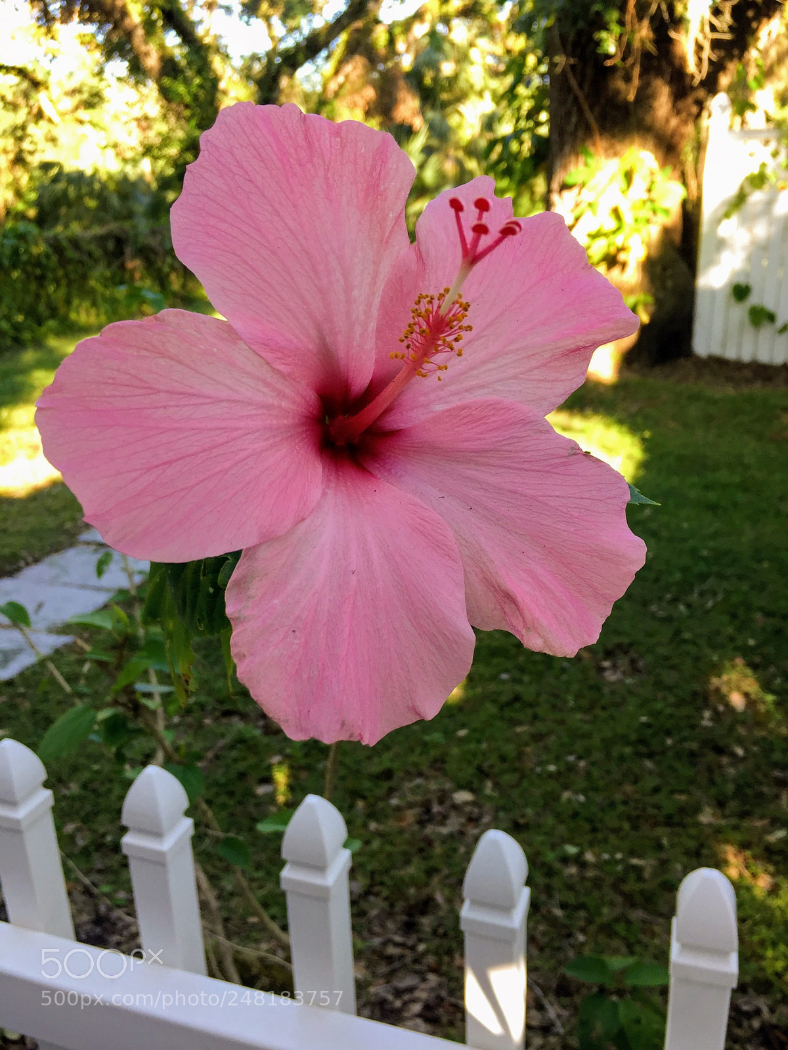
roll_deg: +0.6
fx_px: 880
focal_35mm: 29
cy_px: 525
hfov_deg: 48.2
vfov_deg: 61.7
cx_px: 394
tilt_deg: -19.0
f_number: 2.2
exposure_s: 1/120
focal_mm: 4.15
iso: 40
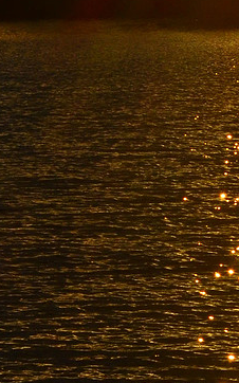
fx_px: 3505
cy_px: 15
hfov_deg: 3.9
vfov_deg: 6.2
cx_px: 342
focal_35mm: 336
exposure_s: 1/1250
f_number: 18
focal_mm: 55
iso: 400
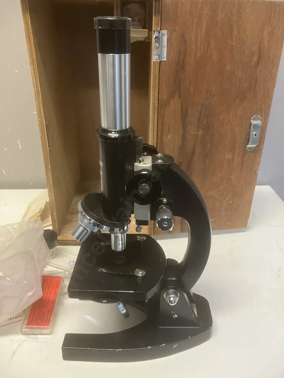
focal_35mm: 28
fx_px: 306
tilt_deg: -24.4
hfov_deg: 49.7
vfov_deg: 63.4
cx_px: 142
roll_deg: -0.3
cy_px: 189
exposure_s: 1/50
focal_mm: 3.99
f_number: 1.8
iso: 160
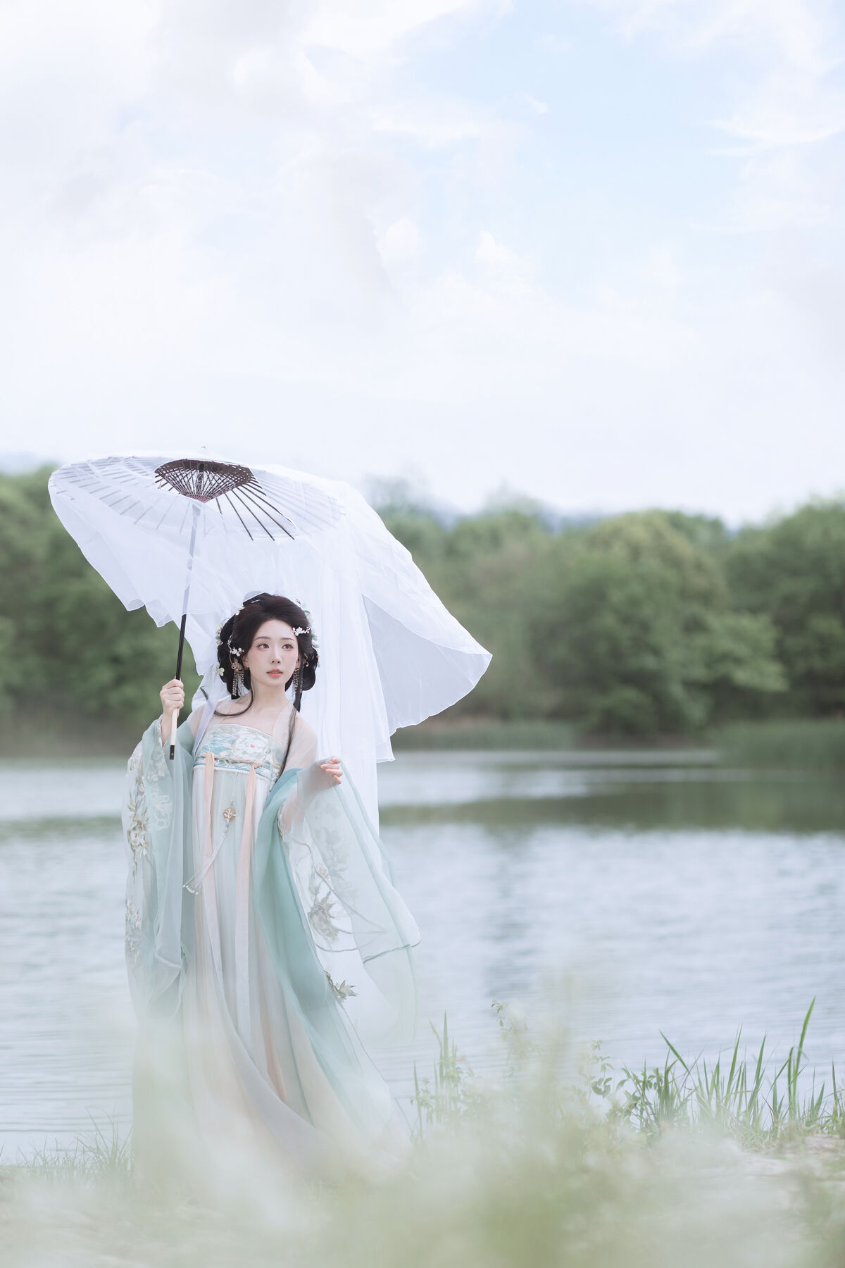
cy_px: 634
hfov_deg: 16.1
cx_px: 422
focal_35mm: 85
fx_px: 2992
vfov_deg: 23.9
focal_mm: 85
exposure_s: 1/1600
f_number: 2
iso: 100
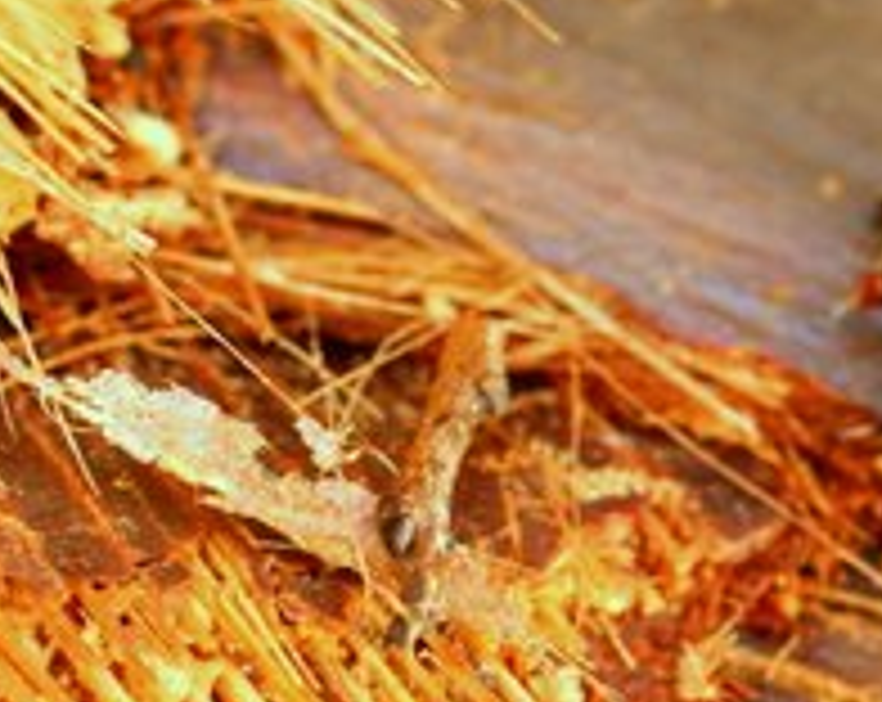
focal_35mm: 216
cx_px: 900
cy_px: 382
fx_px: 5627
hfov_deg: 8.9
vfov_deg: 7.1
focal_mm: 50
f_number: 5
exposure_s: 1/50
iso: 400
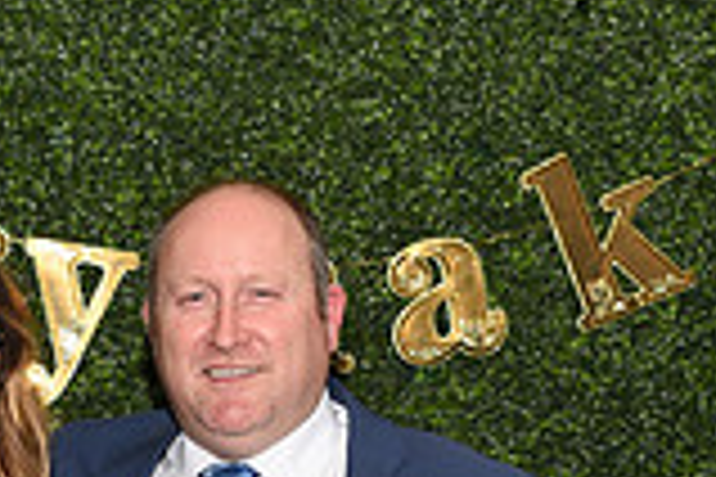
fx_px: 2327
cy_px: 731
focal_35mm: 117
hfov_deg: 17.3
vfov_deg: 11.2
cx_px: 122
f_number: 4
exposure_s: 1/60
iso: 100
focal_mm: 32
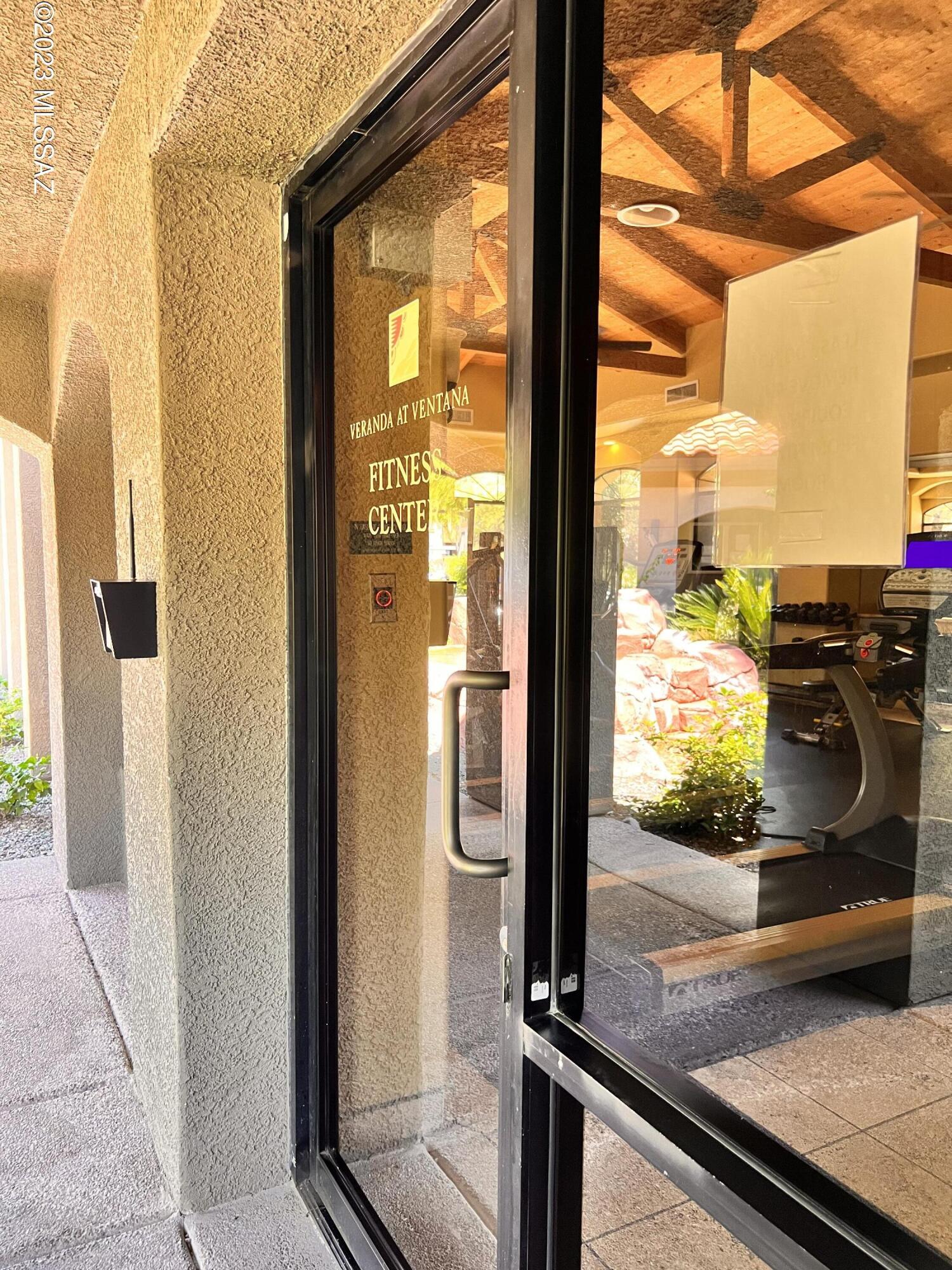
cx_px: 476
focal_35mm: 26
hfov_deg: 53.1
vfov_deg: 67.3
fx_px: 953
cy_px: 635
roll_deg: -0.2
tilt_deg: -2.9
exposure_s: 1/66
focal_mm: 5.7
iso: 125
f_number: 1.5
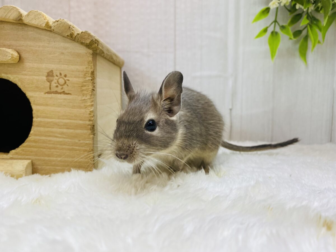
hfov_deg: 69.4
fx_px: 243
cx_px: 168
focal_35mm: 25
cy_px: 126
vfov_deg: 54.9
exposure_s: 1/100
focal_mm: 4.25
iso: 64
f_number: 1.8
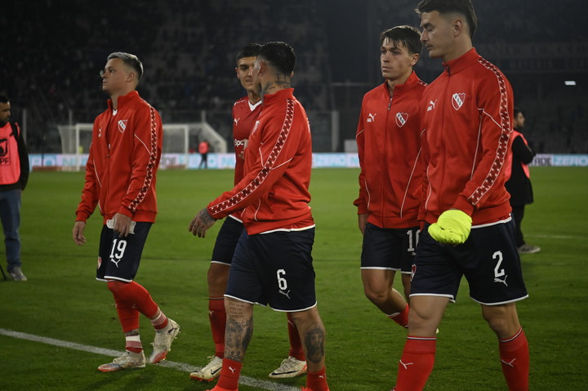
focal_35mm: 70
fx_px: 1143
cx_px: 294
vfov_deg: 19.4
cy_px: 196
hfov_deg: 28.9
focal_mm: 70
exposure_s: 1/5000
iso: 5000
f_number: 2.8
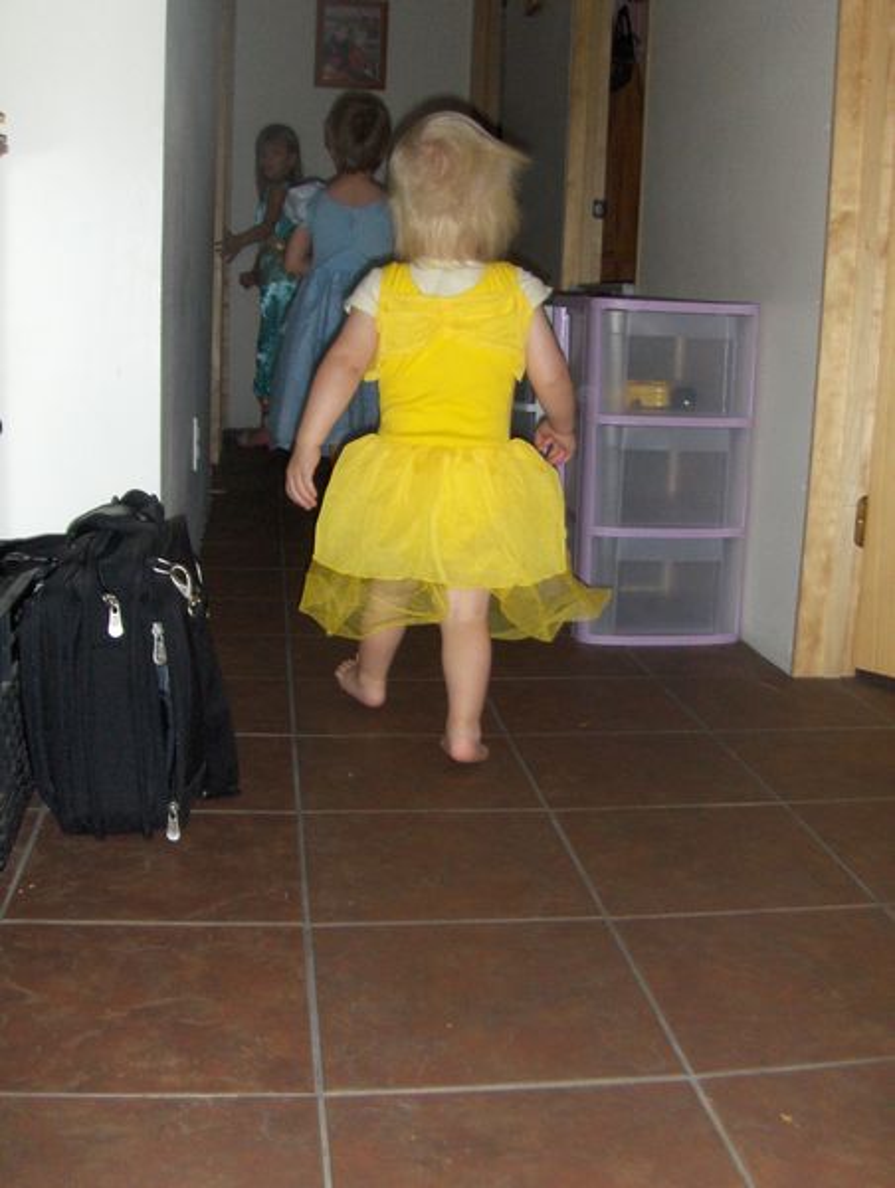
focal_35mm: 41
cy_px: 594
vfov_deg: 45.7
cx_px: 448
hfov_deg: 35.2
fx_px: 1409
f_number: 3.5
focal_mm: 6.5
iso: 100
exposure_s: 1/60
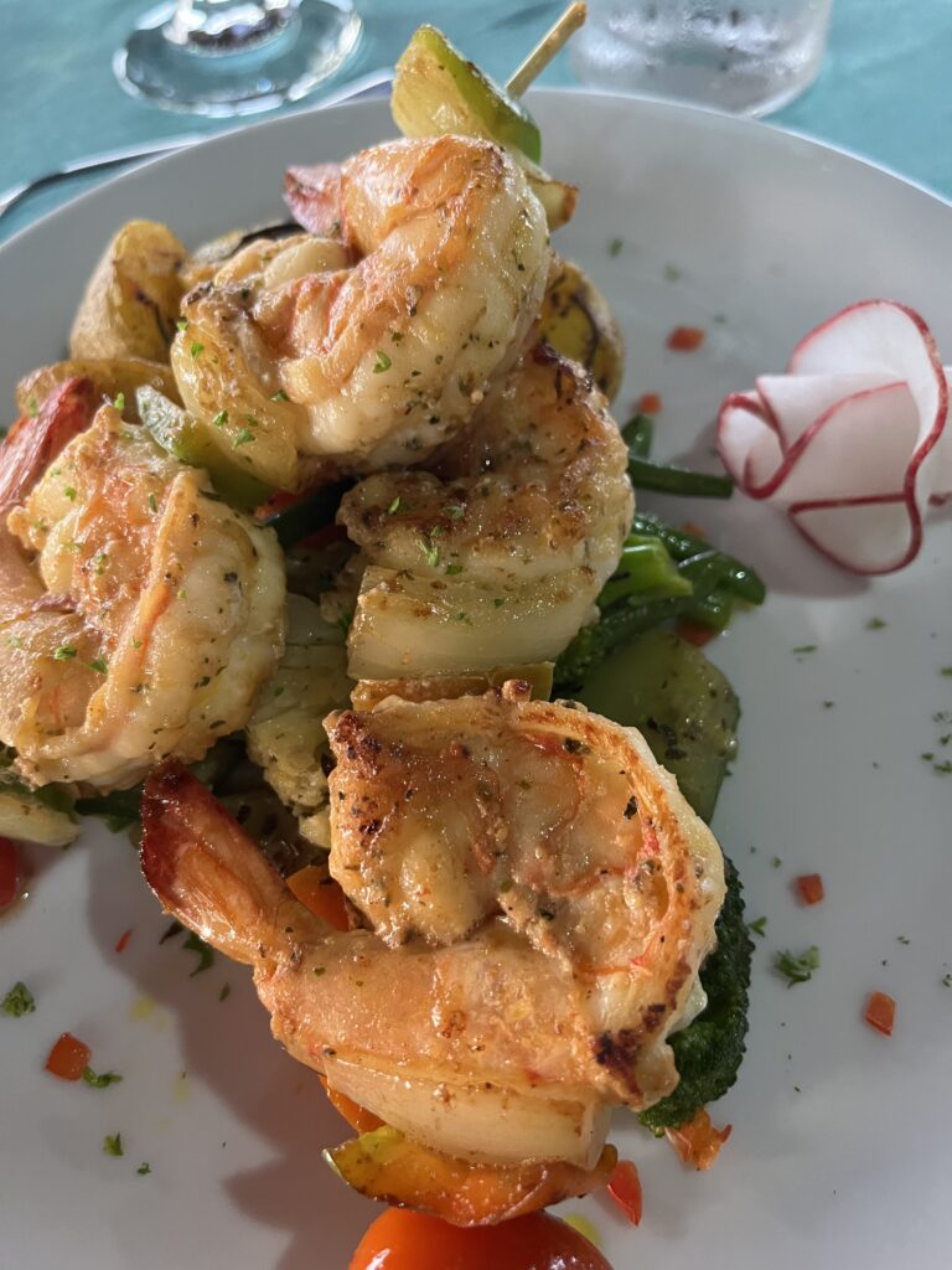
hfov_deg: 53.1
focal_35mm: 26
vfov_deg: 67.3
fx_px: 953
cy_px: 635
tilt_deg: -59.7
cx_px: 476
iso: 400
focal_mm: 5.1
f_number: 1.6
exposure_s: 1/60
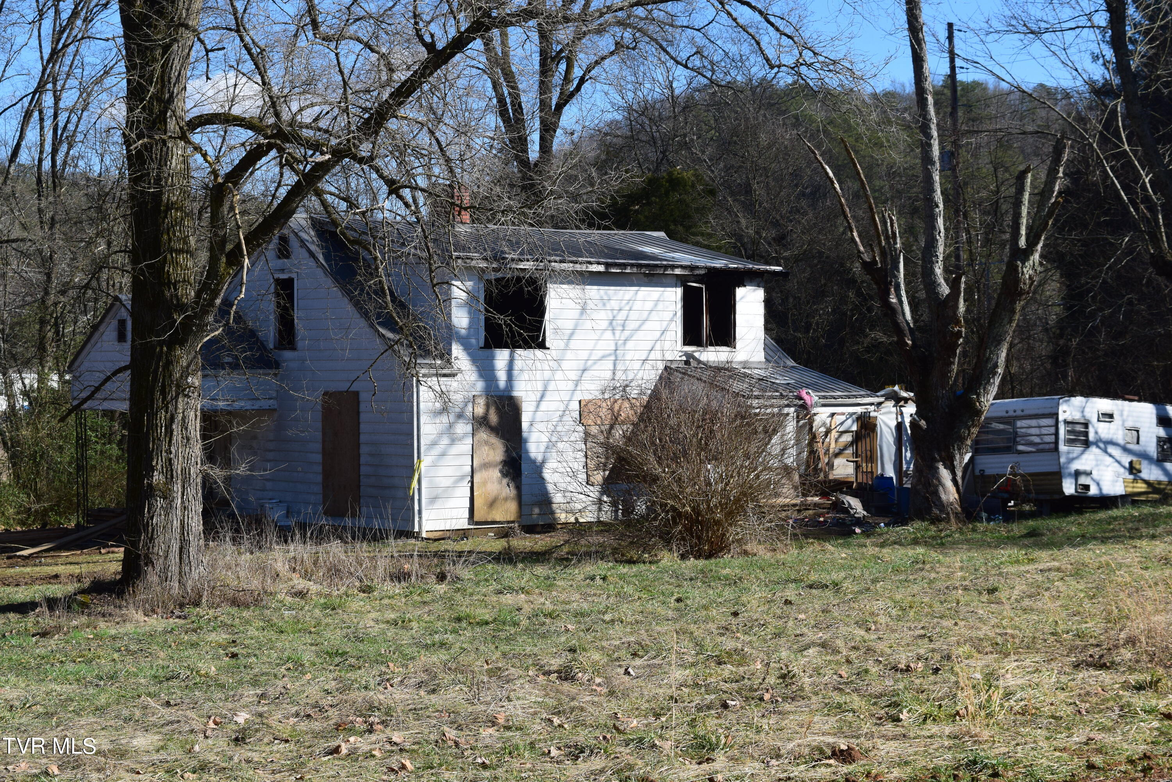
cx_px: 586
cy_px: 391
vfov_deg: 18.9
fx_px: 2344
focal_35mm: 72
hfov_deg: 28.1
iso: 400
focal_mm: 48
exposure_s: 1/500
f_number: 11
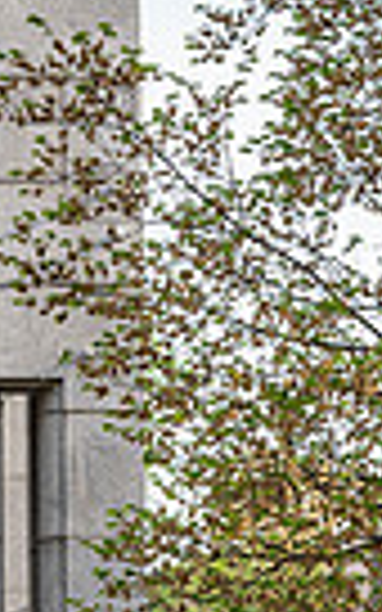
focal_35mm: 339
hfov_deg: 3.8
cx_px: -297
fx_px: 5647
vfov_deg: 6.2
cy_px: -38
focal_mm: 78
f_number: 5
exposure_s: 1/125
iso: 100
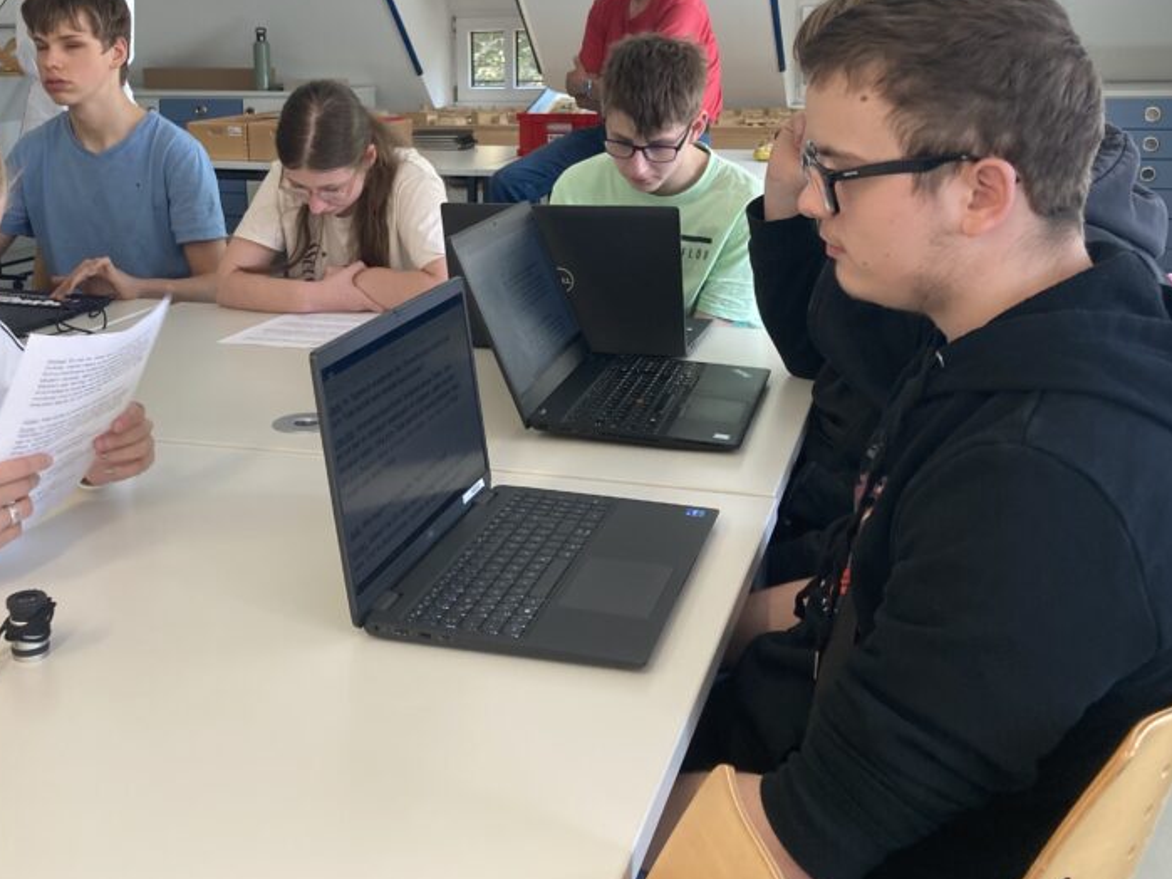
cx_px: 431
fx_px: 1388
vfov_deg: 34.8
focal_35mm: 41
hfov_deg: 45.3
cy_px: 300
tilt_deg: -10.2
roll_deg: +1.6
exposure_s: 1/100
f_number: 1.8
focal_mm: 3.99
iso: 64
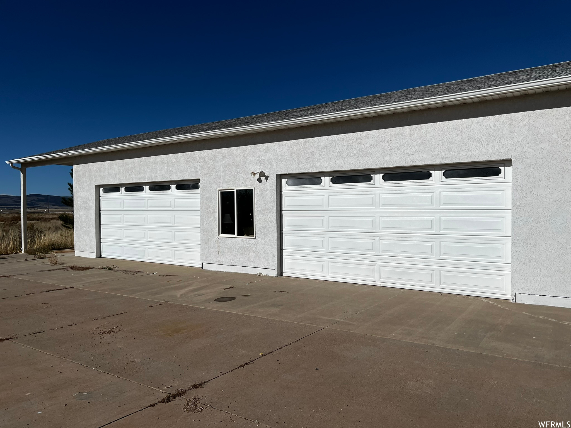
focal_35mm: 26
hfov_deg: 67.3
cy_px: 214
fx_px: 429
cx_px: 286
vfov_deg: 53.1
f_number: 1.5
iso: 40
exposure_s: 1/16393
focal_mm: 5.7
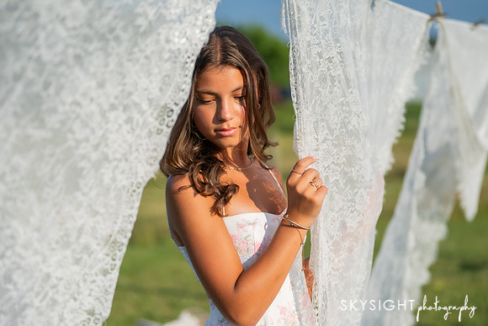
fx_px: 1112
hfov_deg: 24.8
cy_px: 163
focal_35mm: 82
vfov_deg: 16.7
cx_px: 244
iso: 320
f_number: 3.2
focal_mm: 82
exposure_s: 1/5000
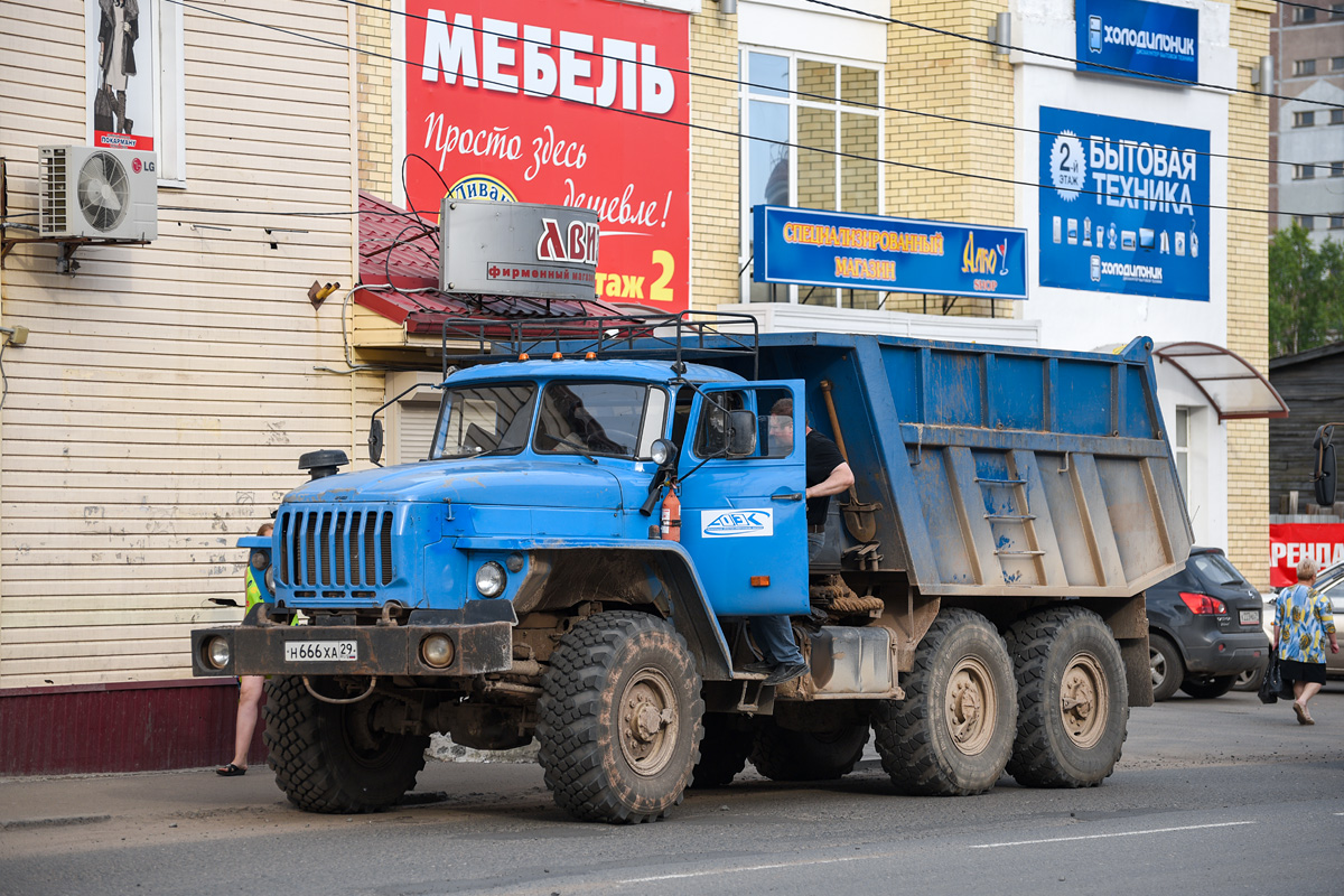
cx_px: 672
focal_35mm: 116
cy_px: 448
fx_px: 4330
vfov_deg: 11.8
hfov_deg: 17.6
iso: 100
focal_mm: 116
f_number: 4.8
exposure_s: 1/320
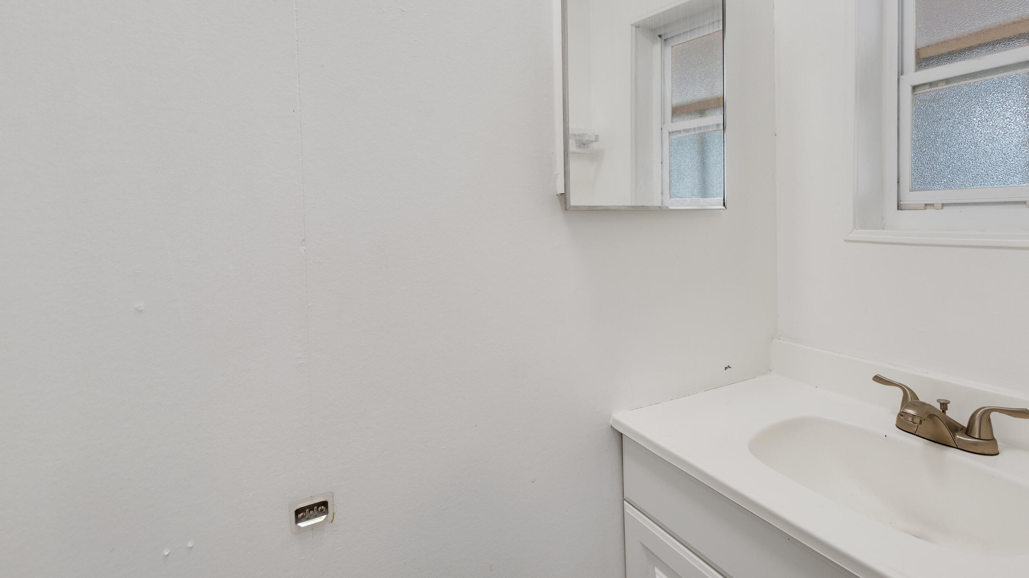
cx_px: 582
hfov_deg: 92.1
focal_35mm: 18
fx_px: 491
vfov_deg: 60.3
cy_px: 220
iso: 320
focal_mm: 10
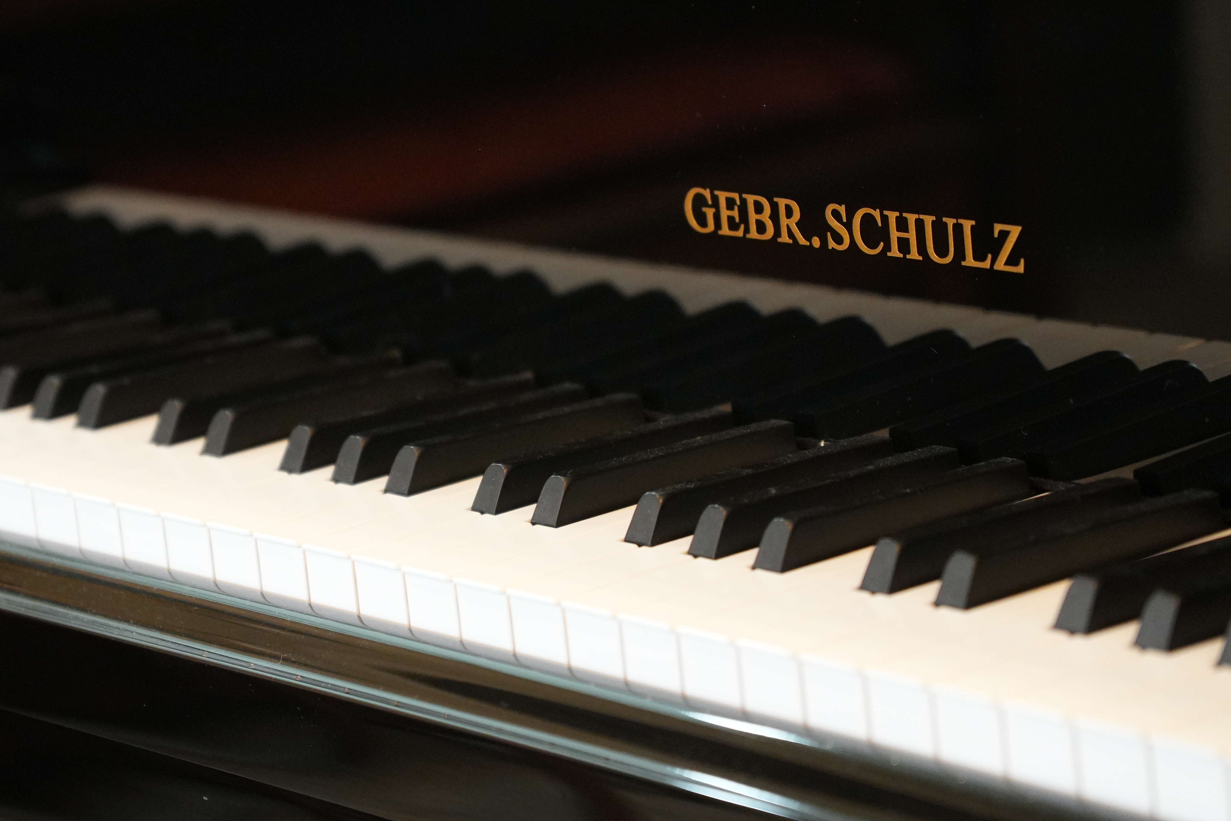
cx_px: 452
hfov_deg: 14.6
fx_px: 4787
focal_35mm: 140
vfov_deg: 9.8
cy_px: 340
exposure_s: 1/160
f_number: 2.8
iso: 2500
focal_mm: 70
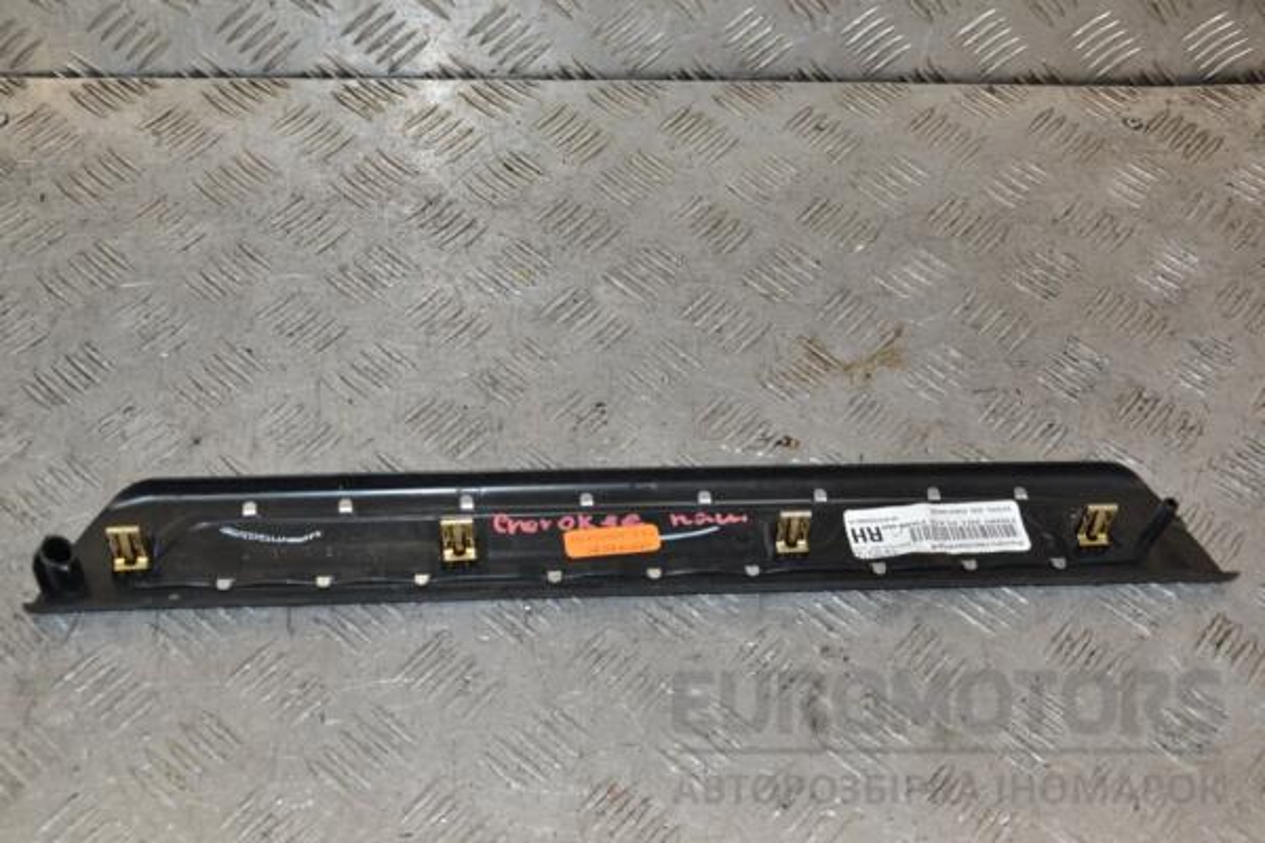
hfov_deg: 41.1
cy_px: 422
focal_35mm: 48
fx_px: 1687
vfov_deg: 28.1
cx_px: 632
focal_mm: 32
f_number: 7.1
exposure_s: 1/200
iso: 800
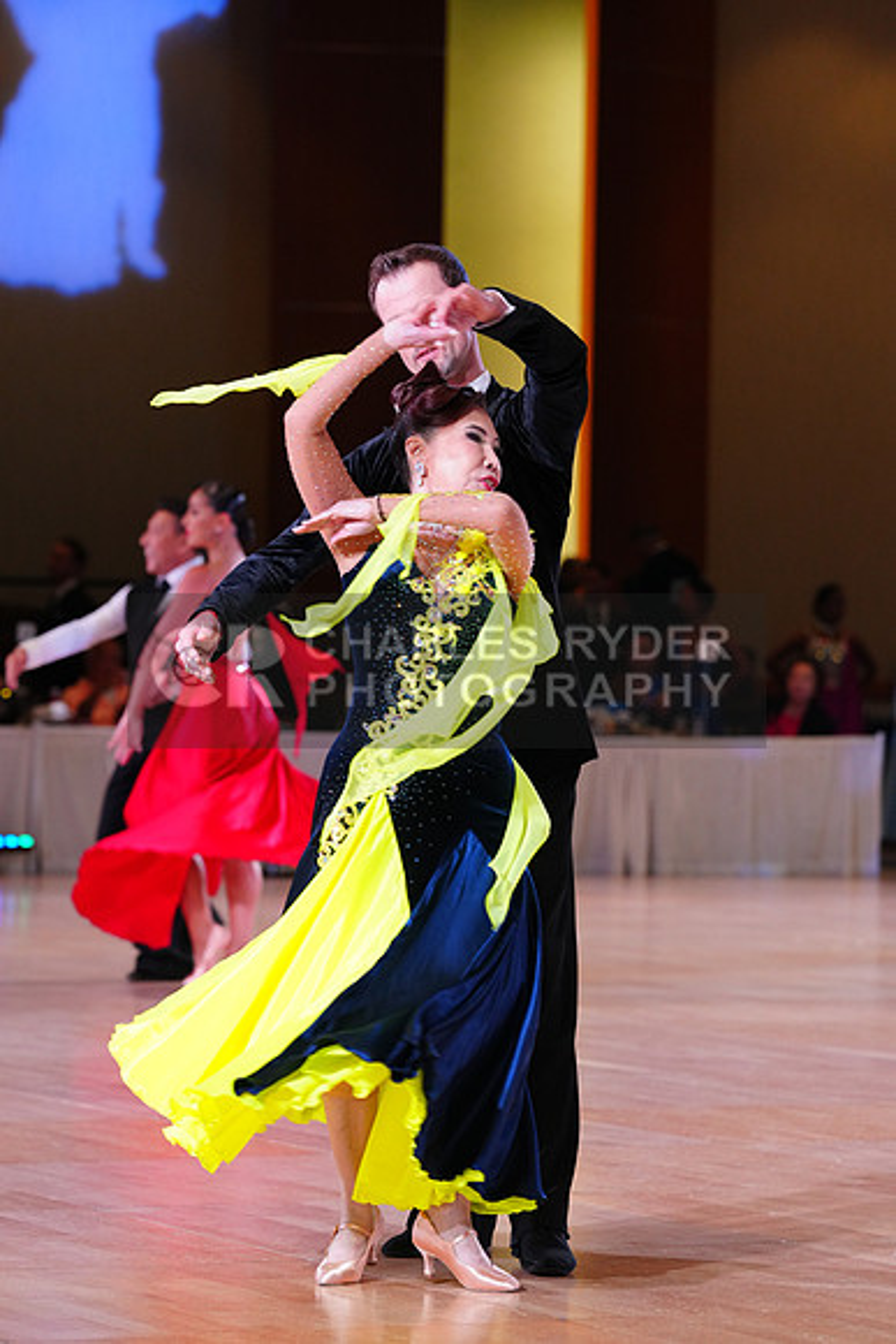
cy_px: 672
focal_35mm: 146
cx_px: 448
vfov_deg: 14.1
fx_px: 5447
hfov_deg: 9.4
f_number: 5
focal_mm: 146
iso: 2500
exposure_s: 1/200
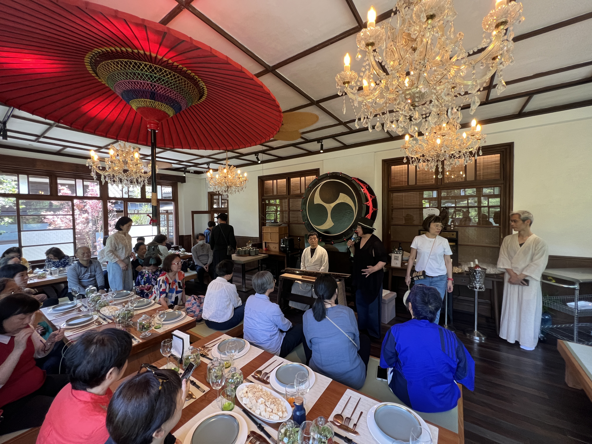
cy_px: 222
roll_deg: +1.6
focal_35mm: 13
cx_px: 296
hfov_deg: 106.2
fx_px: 222
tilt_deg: -2.0
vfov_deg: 89.9
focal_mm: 1.57
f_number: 1.8
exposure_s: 1/120
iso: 200
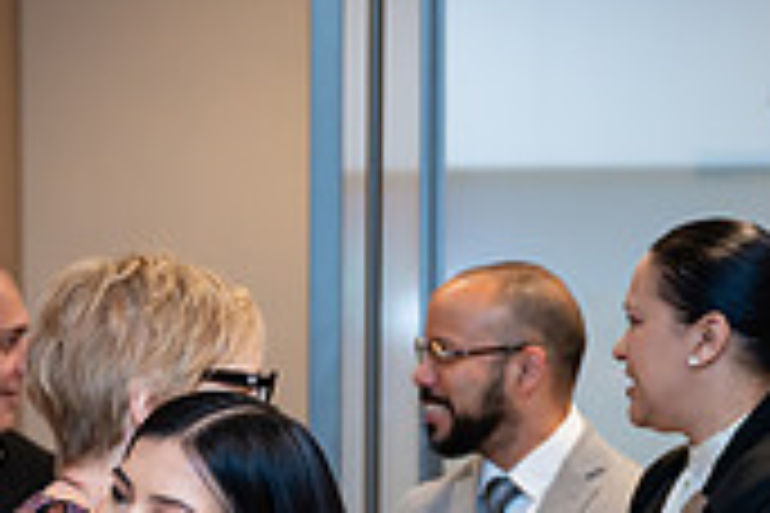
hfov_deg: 12.8
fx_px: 3422
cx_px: 117
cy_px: 702
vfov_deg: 8.4
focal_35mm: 160
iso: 400
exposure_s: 1/160
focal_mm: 47
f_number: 3.2
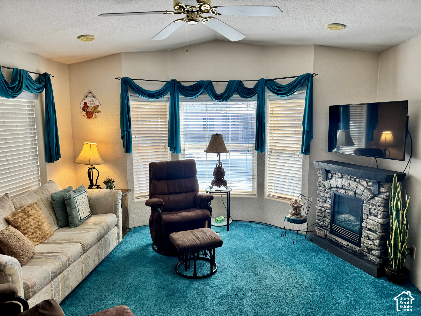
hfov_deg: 71.6
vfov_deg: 56.8
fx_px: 292
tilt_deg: -8.0
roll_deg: +0.8
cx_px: 210
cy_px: 158
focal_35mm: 24
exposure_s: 1/135
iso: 64
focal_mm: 6.76
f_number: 1.78
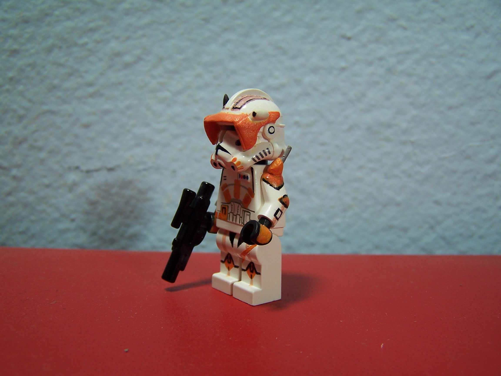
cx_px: 250
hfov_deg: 49.0
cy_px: 188
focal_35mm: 38
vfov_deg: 37.7
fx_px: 550
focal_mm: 6.3
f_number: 2.8
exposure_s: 1/30
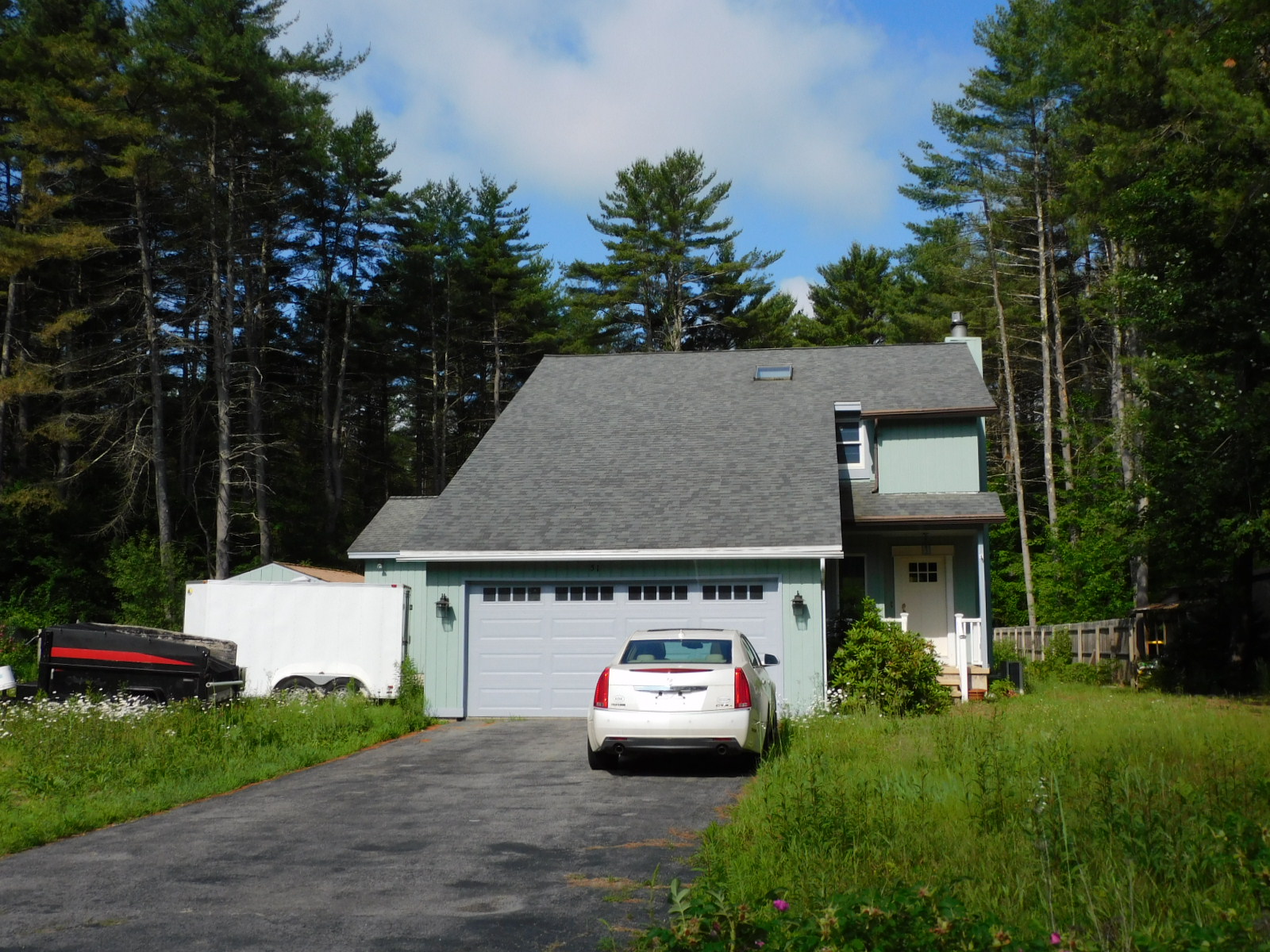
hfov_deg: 52.6
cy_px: 476
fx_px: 1284
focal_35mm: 35
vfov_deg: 40.7
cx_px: 635
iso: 125
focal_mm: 6.3
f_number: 3.8
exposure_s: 1/1600
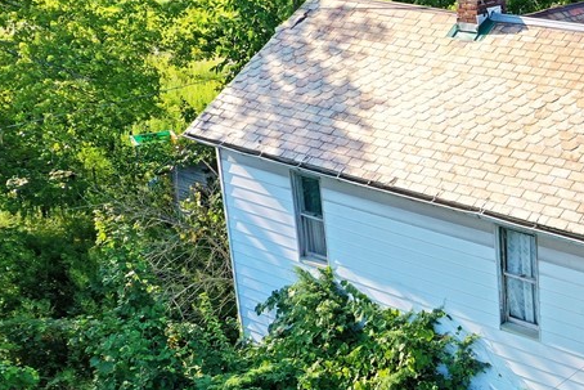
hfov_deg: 27.6
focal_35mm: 67
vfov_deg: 20.3
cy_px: 200
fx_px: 1087
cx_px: 637
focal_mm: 10.26
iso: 100
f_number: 4.5
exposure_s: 1/160
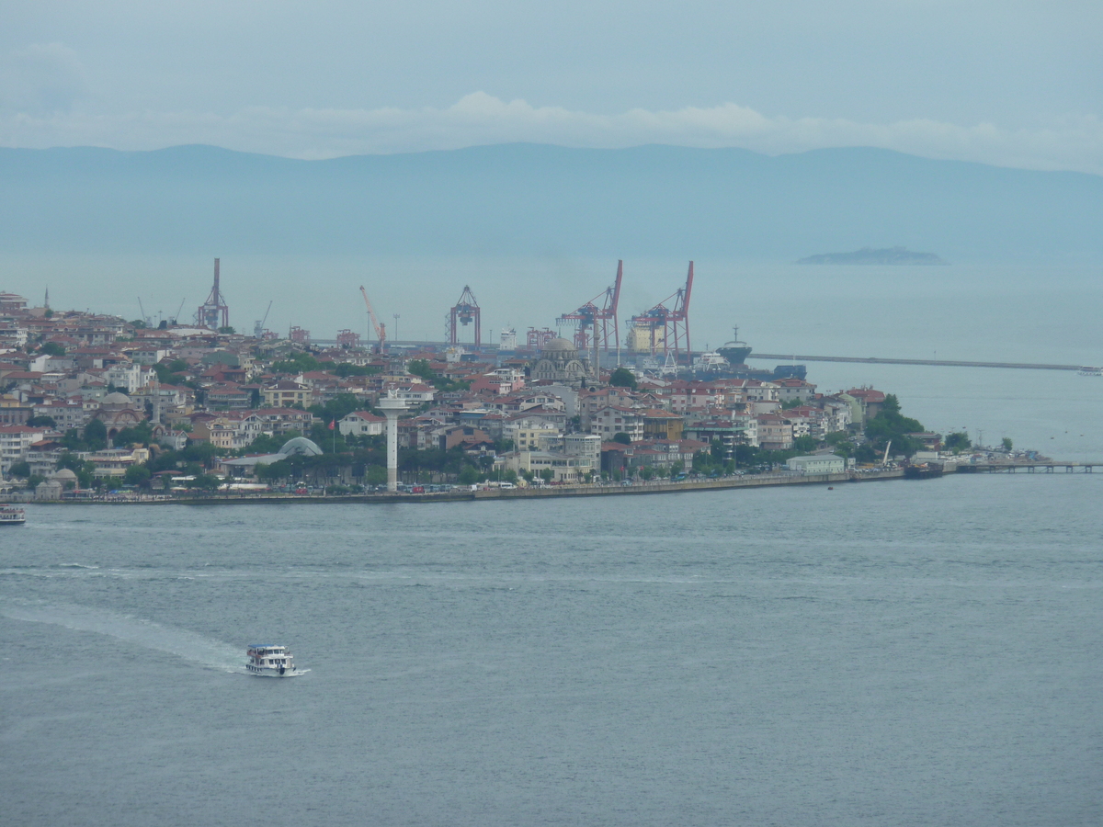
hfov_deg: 9.4
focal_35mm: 210
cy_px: 414
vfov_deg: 7.1
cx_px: 552
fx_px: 6691
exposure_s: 1/400
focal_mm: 34.4
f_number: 5.6
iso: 80
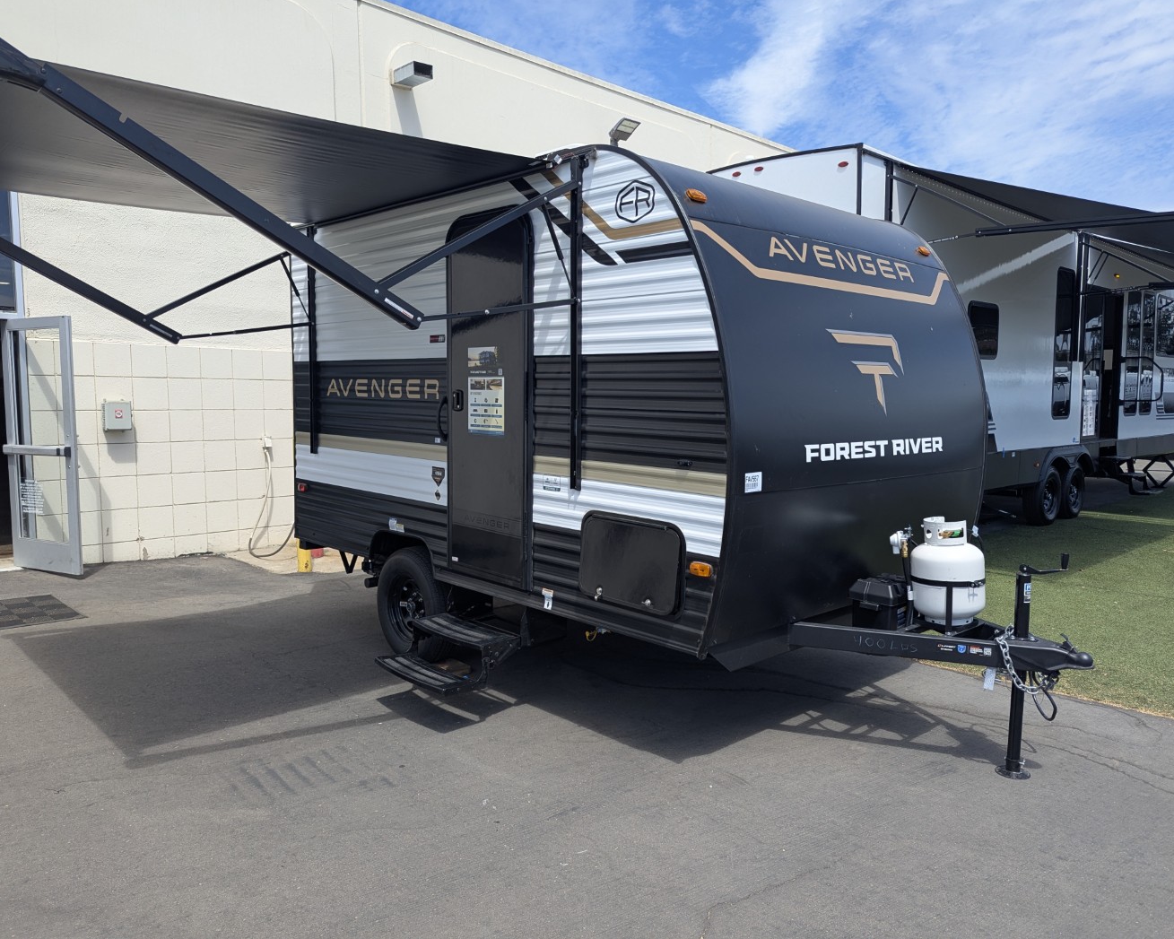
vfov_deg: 56.8
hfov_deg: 68.1
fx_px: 869
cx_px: 611
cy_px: 469
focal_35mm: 25
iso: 46
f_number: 1.85
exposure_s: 1/1471
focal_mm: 6.81
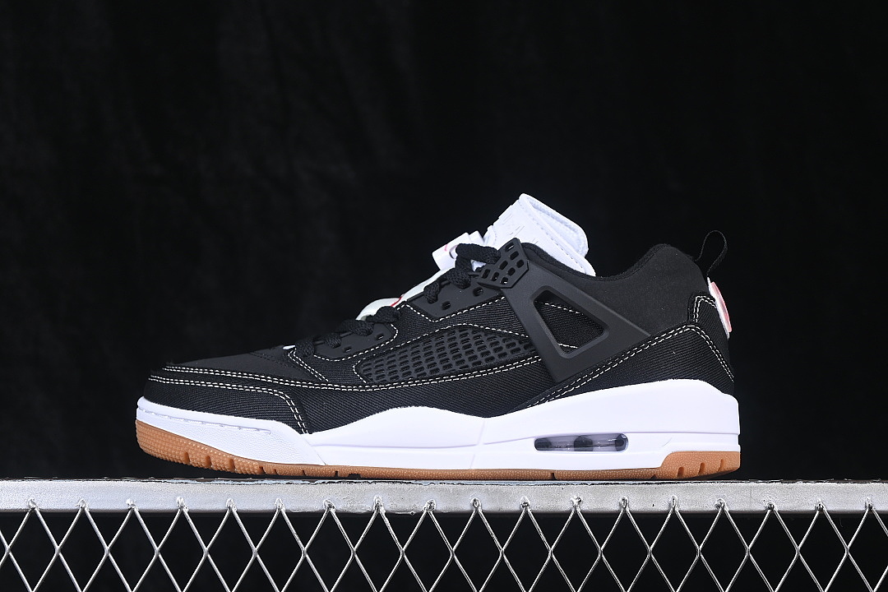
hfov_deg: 27.0
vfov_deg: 18.2
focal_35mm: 75
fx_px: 1850
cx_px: 444
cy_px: 296
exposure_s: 1/60
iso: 160
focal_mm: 50
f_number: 6.3
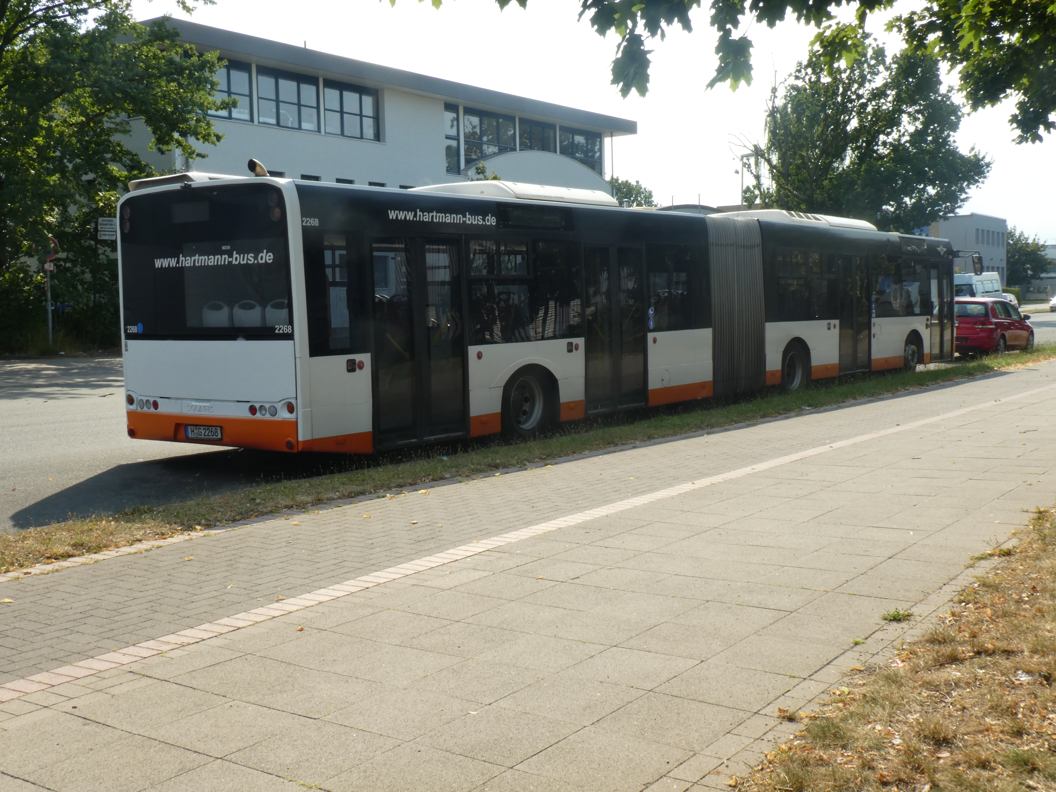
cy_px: 396
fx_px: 1129
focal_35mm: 37
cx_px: 528
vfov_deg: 38.7
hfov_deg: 50.1
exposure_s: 1/125
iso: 80
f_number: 3.7
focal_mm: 6.7
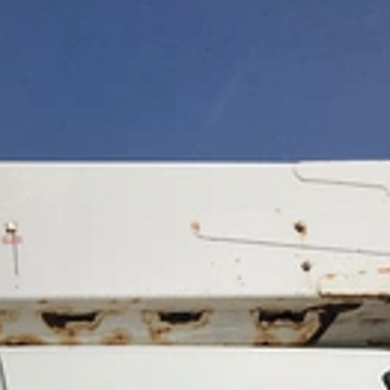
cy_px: 363
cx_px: -86
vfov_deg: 21.6
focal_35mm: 78
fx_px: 994
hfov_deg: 20.6
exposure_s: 1/5814
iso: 25
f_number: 1.8
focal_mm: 3
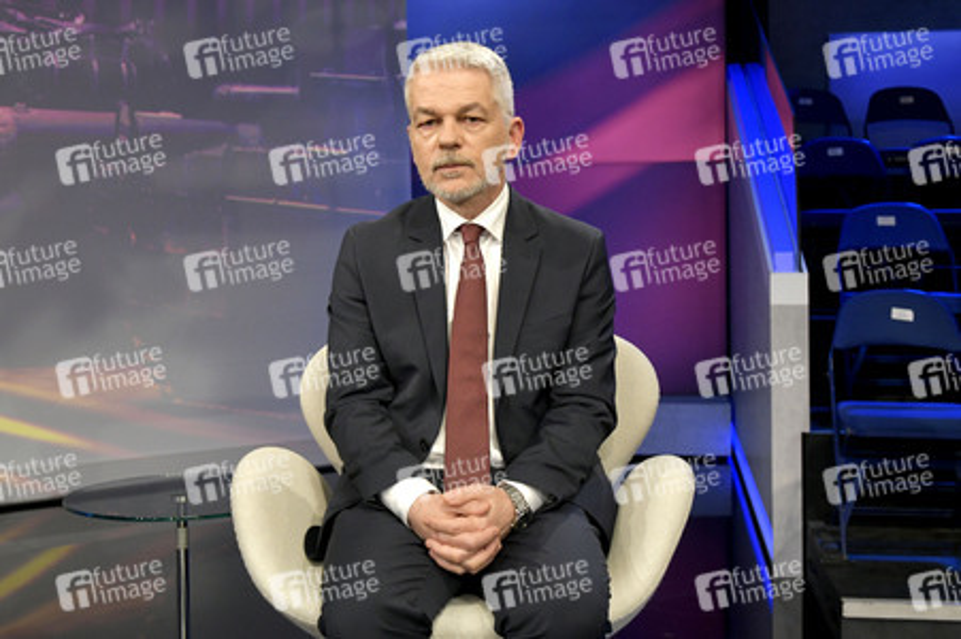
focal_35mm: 40
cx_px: 480
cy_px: 320
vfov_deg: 33.4
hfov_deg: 48.5
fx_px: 1067
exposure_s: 1/200
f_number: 5.6
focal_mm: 40
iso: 2500
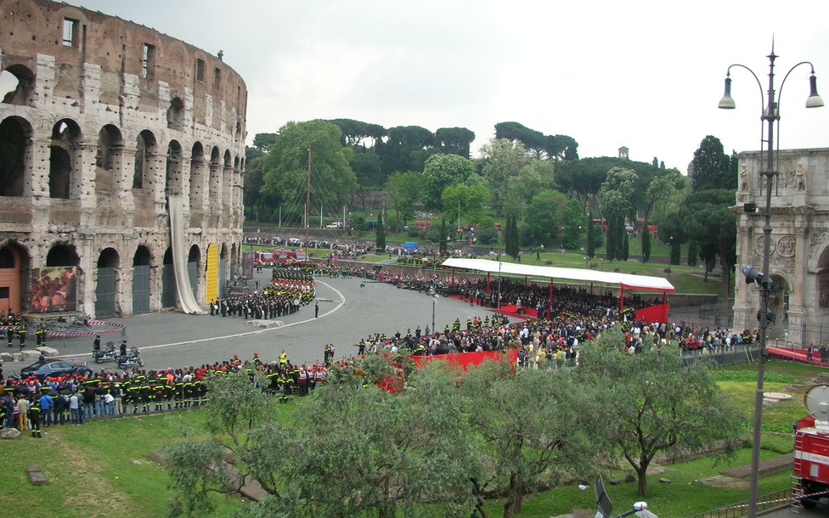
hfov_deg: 51.5
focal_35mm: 38
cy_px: 235
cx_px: 416
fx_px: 859
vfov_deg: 33.6
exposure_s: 1/36.3
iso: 50
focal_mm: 5.8
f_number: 8.5
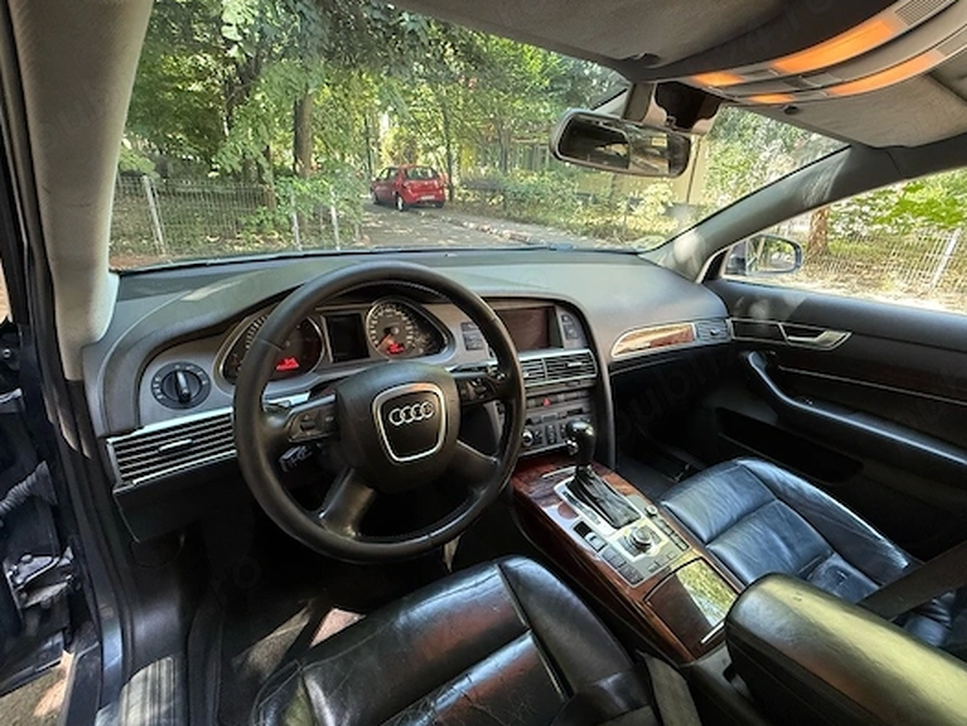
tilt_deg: -22.7
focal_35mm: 16
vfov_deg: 78.1
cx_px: 503
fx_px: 447
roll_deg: -3.3
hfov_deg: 94.4
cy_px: 365
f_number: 2.2
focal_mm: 2.22
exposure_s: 1/92
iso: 400
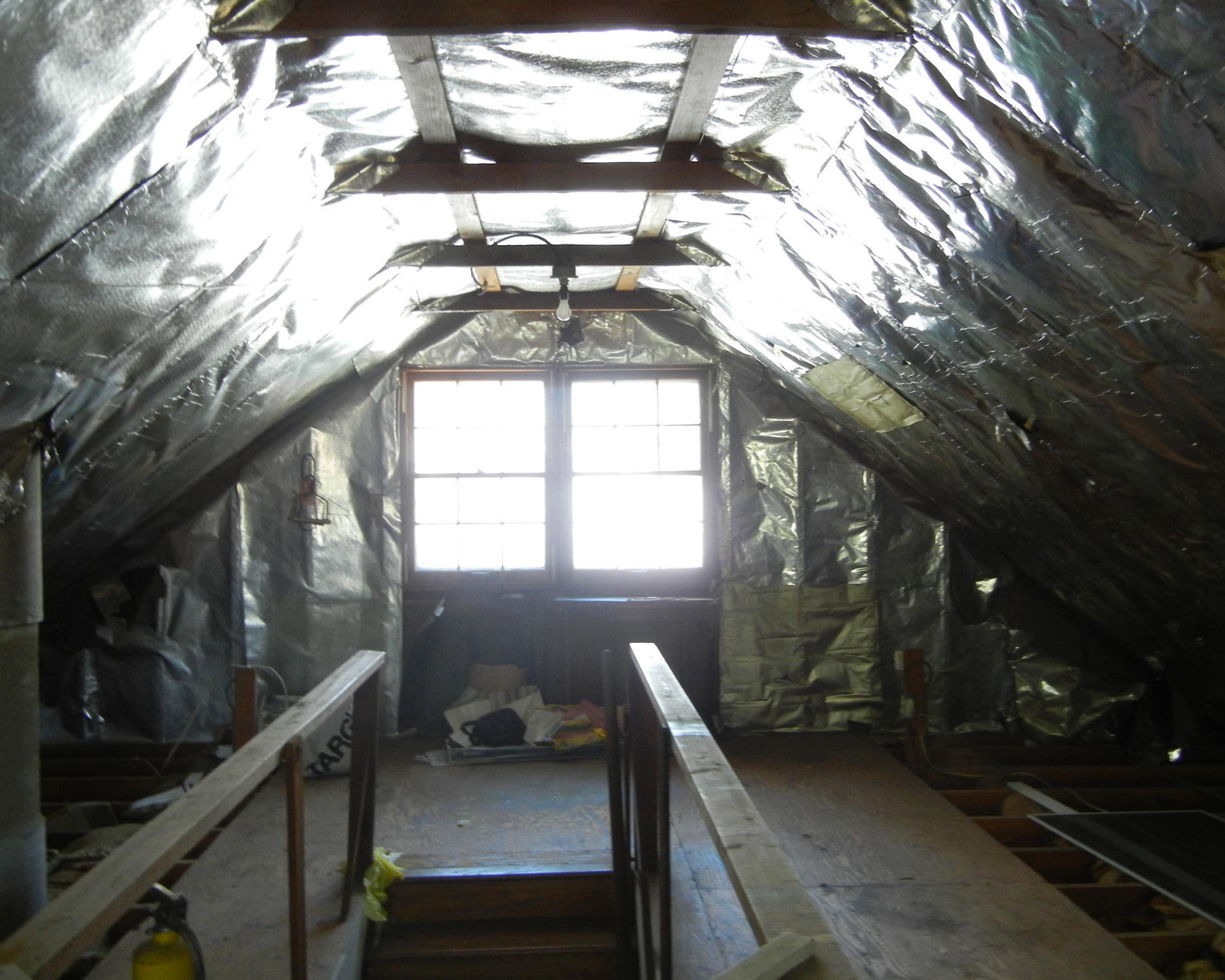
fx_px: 1160
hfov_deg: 55.7
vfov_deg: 45.8
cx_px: 590
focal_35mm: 32
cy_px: 492
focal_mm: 5.4
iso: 398
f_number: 3.5
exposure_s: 1/30
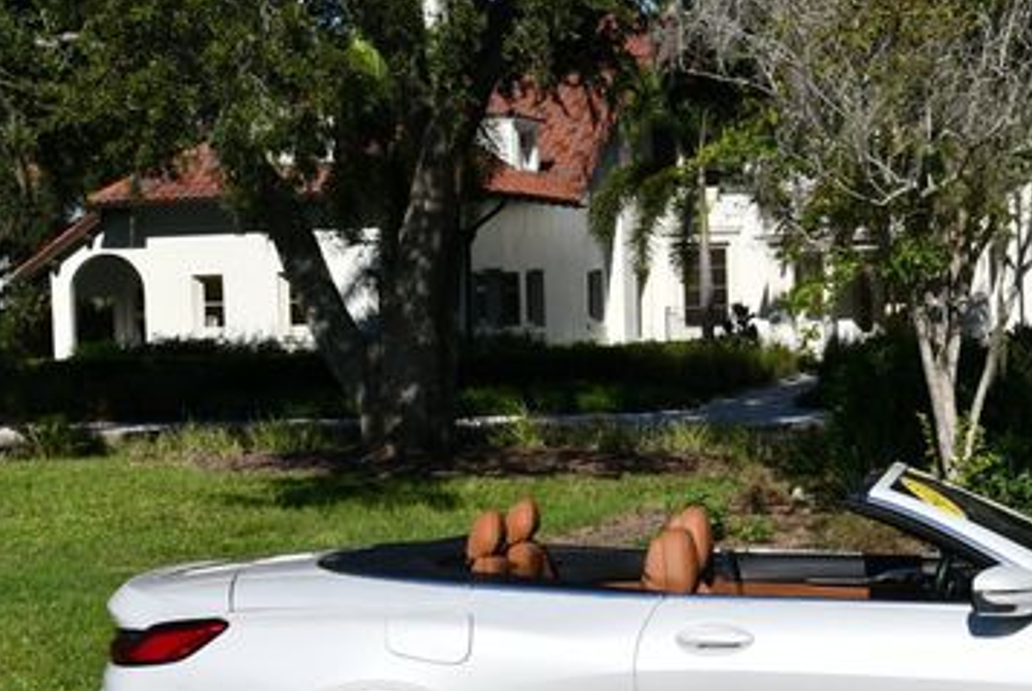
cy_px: 416
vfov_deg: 15.9
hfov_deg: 23.2
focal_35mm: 86
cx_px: 870
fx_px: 2468
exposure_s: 1/320
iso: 100
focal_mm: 24
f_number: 9
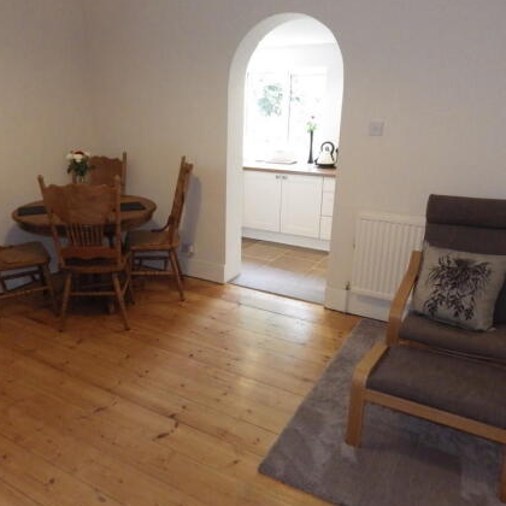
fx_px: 447
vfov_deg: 59.1
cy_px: 255
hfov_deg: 58.9
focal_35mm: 27
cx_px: 221
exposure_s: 1/45
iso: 640
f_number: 3.1
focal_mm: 4
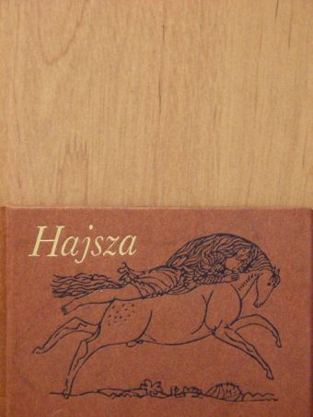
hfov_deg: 13.1
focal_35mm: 113
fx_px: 1362
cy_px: 208
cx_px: 156
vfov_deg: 17.4
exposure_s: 1/15
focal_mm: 18.9
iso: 478
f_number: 3.5
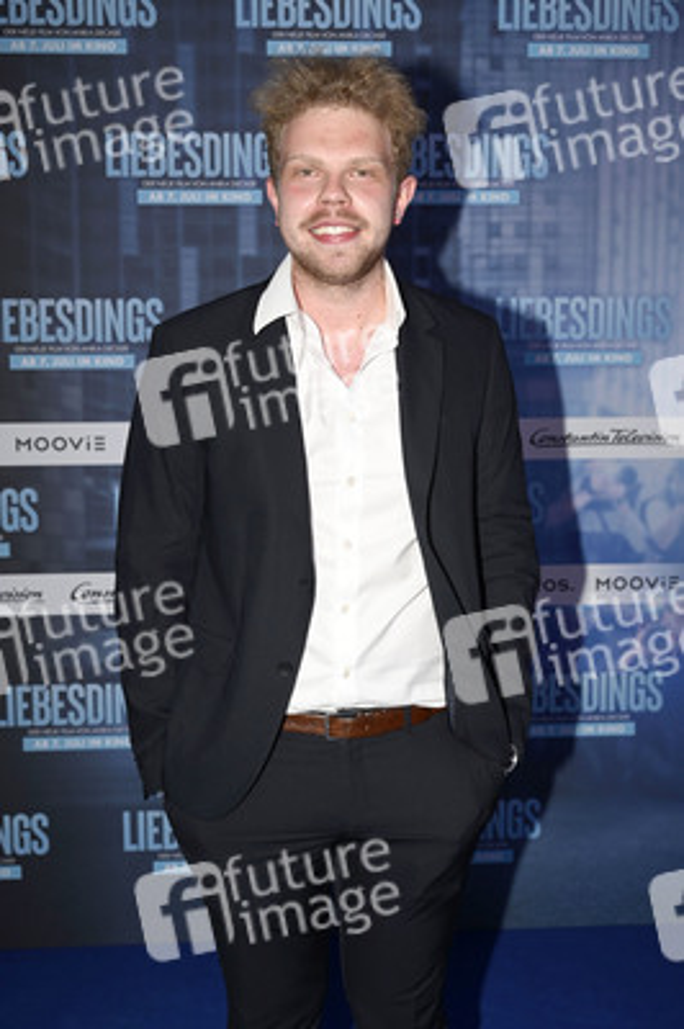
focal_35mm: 47
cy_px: 514
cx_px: 342
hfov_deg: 28.6
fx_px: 1342
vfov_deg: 41.9
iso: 1250
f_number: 8
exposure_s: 1/160
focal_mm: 47
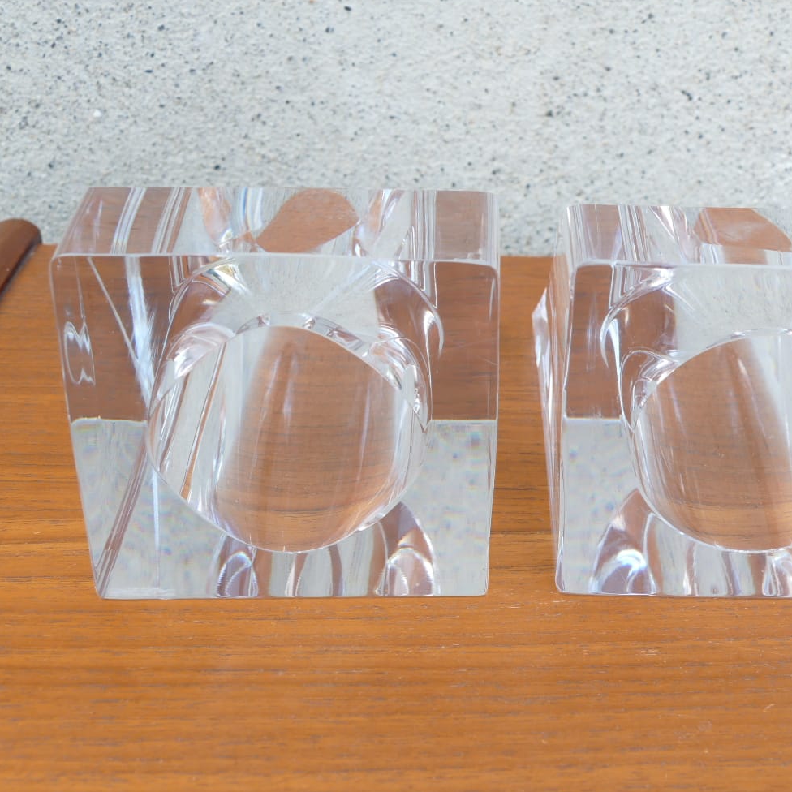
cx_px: 539
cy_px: 378
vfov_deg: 31.1
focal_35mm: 55
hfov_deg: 30.8
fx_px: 1424
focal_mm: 14.24
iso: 200
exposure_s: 1/80
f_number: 4
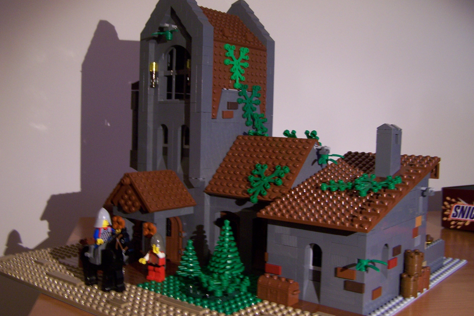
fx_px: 527
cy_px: 147
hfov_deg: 48.5
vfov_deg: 33.4
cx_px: 238
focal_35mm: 40
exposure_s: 1/8
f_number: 2.8
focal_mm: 6.3
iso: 140
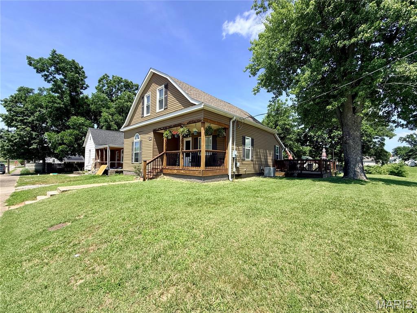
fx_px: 169
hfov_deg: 102.1
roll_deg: -0.3
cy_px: 156
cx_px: 208
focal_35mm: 14
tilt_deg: +2.7
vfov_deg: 85.7
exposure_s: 1/1145
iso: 50
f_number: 2.2
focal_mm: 2.22
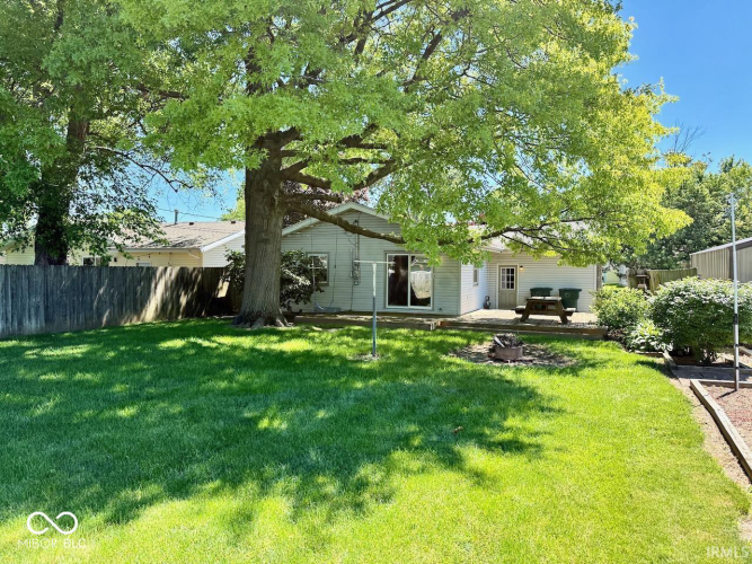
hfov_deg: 71.6
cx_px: 376
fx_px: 521
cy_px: 282
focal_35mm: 24
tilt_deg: -1.3
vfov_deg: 56.8
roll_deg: -1.3
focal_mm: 6.76
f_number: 1.78
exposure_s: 1/708
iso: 100
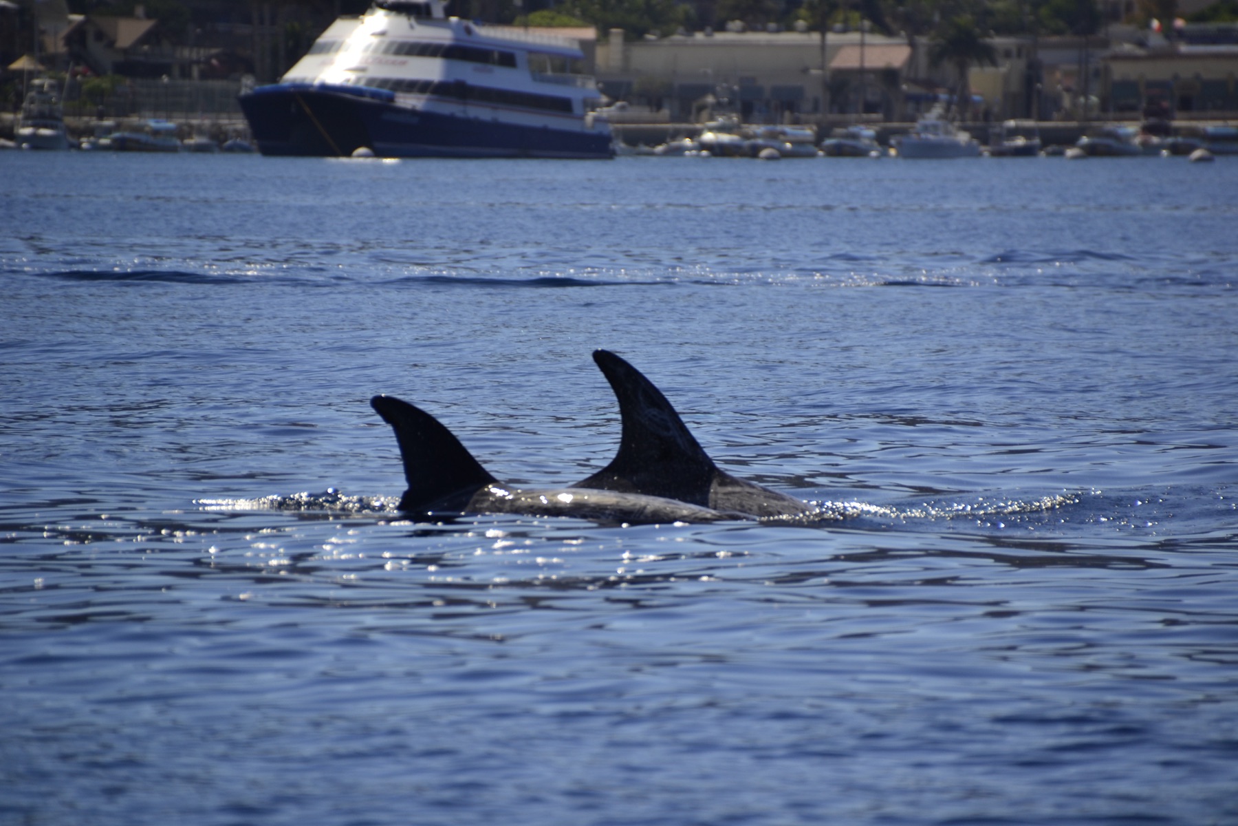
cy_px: 413
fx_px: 13926
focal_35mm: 405
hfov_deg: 5.1
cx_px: 619
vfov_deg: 3.4
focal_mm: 270
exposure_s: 1/640
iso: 100
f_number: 6.3
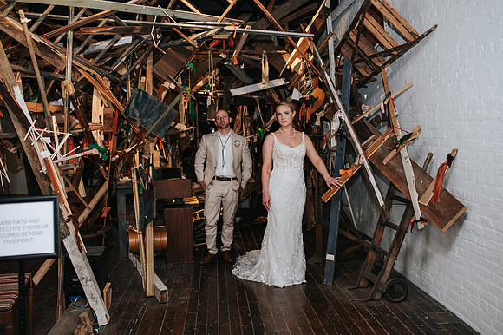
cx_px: 252
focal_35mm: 36
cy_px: 168
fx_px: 497
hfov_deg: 53.7
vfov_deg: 37.2
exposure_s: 1/200
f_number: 2.8
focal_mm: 35
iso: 1000
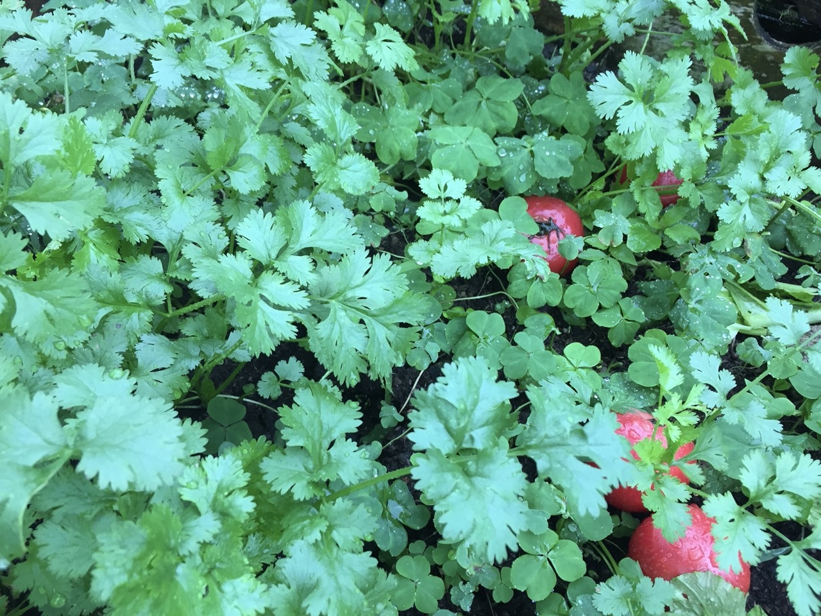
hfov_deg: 61.7
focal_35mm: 29
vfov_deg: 48.2
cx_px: 410
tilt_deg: -57.3
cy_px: 308
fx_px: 688
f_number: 2.2
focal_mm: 4.15
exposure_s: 1/30
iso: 32
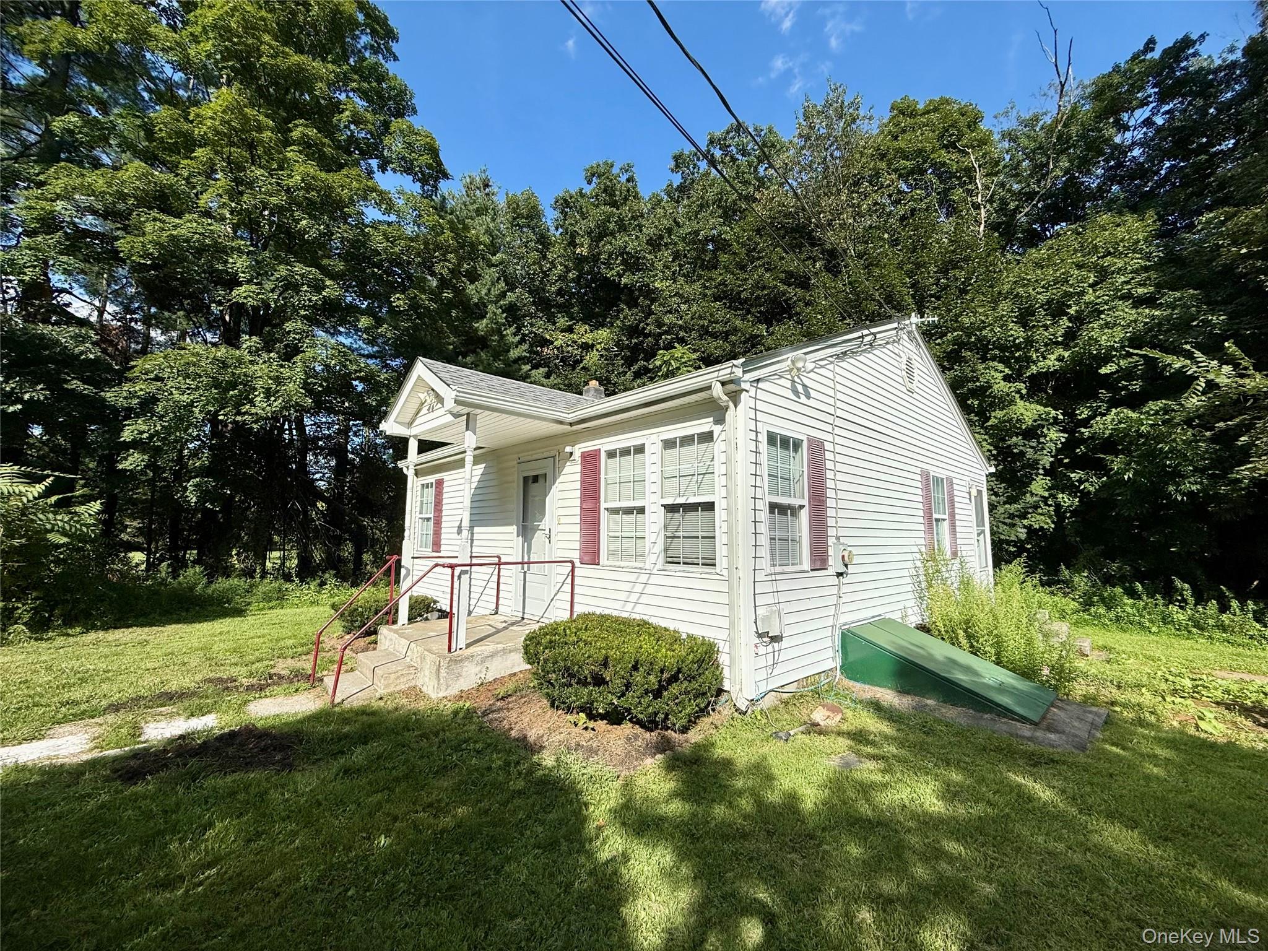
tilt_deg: +7.2
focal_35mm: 14
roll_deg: -1.3
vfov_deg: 85.7
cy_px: 476
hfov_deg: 102.1
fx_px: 513
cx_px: 634
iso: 50
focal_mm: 2.22
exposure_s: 1/2717
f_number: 2.2
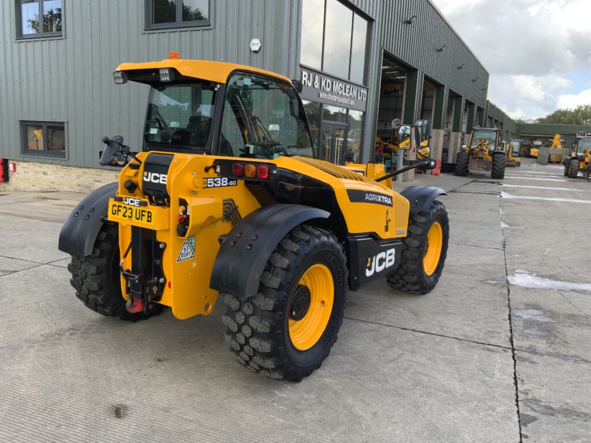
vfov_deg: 48.2
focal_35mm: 29
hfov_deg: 61.7
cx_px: 296
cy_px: 222
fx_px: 495
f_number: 1.8
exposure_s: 1/245
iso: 16
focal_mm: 3
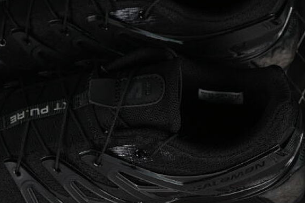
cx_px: 93
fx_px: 1195
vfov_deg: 9.7
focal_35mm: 141
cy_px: 83
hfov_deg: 14.5
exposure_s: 1/50
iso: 160
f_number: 6.3
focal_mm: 50
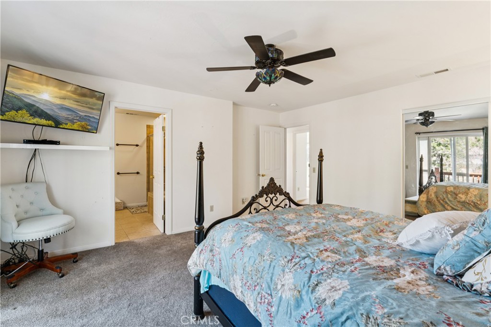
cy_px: 164
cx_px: 246
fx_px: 224
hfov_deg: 95.3
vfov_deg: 72.4
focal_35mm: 16
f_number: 13
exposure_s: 1
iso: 100
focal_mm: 16.4
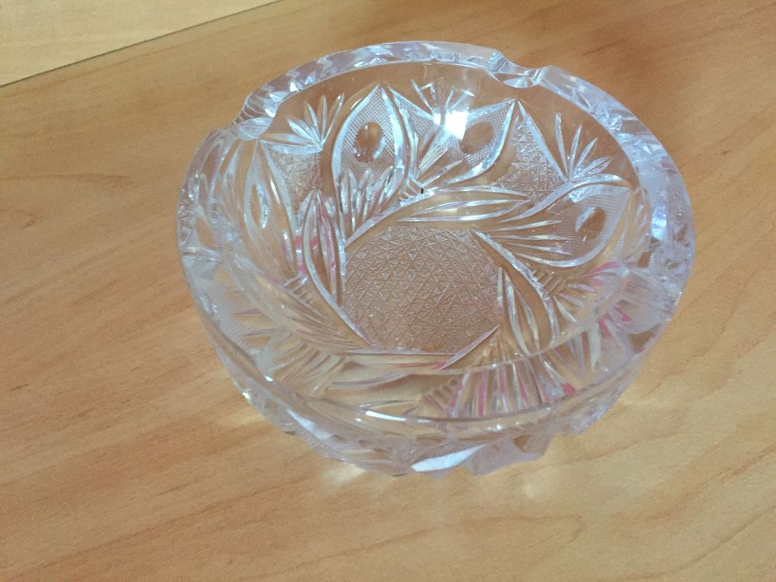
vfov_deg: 48.2
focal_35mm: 29
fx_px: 650
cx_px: 388
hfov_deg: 61.7
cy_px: 291
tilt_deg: -53.3
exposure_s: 1/20
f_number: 2.2
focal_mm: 4.15
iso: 250
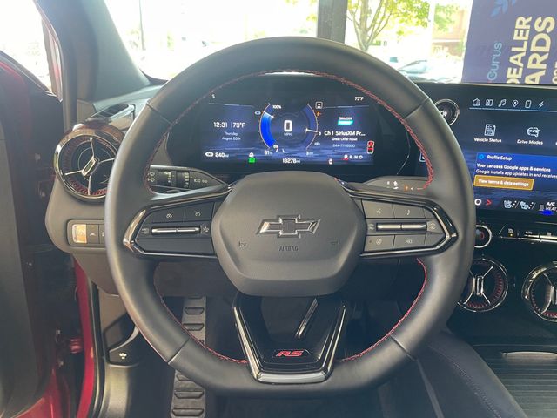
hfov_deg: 67.3
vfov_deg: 53.1
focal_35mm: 26
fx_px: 418
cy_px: 209
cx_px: 278
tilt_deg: -20.9
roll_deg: -1.1
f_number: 1.6
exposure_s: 1/60
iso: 125
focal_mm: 4.2
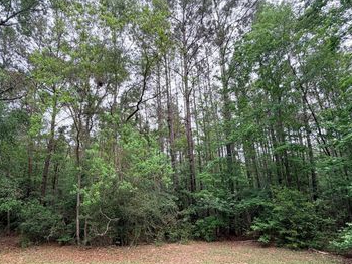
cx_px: 149
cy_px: 168
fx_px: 204
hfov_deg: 81.1
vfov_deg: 64.9
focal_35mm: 20
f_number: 2.2
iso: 100
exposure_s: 1/121
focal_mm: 2.22
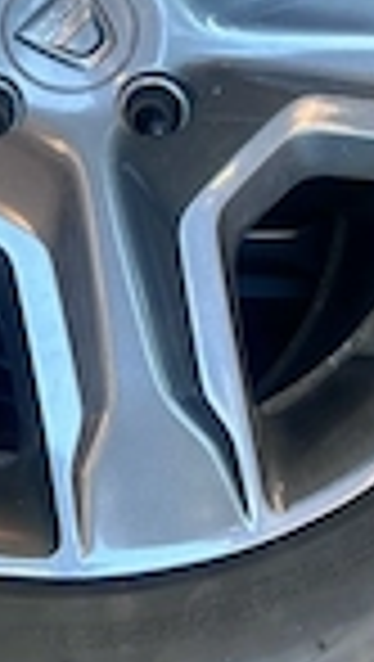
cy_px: 117
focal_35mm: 77
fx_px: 1354
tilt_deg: -67.9
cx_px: 144
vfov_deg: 26.9
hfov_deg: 15.7
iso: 125
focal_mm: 5.7
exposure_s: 1/99
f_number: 1.5
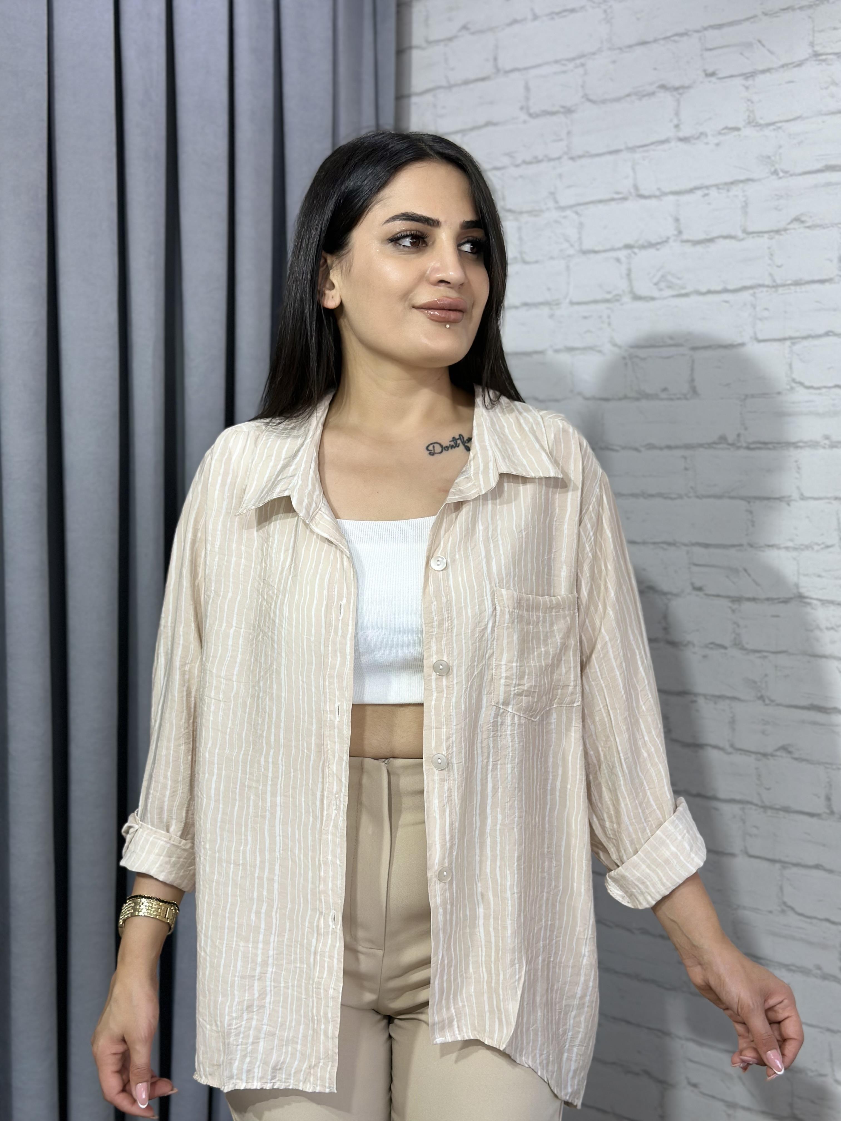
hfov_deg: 30.3
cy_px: 560
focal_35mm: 48
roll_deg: -1.2
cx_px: 420
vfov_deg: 39.7
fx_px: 1555
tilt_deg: -3.4
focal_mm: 6.86
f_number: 1.78
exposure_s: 1/100
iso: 80
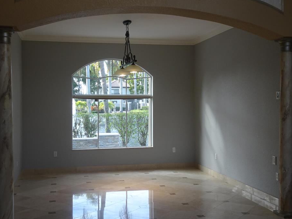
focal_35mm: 42
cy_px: 102
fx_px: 354
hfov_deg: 44.8
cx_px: 144
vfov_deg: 34.4
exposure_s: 1/40
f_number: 4
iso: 80
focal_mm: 6.37
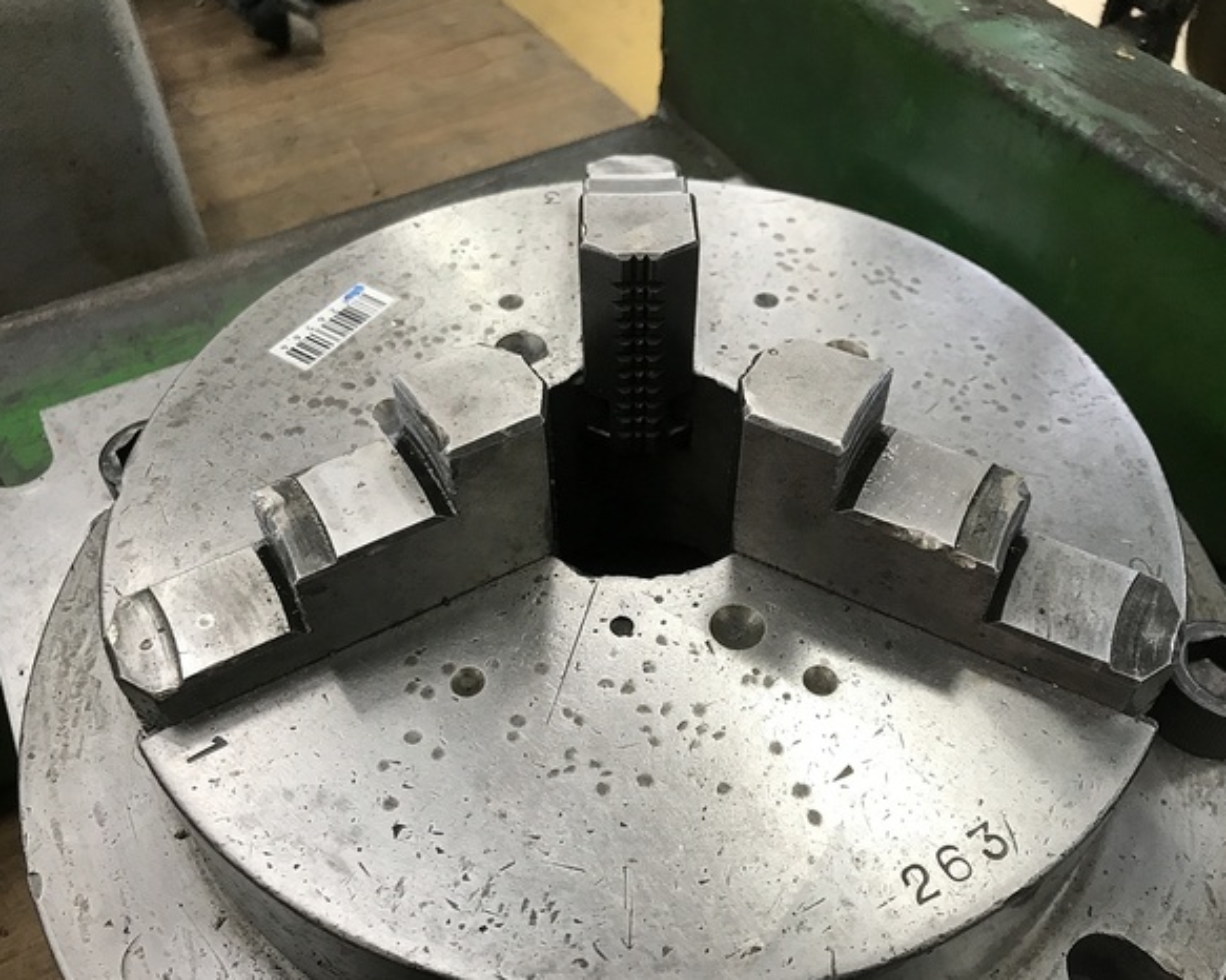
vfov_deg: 48.5
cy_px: 498
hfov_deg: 58.8
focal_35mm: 30
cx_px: 618
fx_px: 1088
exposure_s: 1/30
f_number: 1.8
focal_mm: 3.99
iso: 32
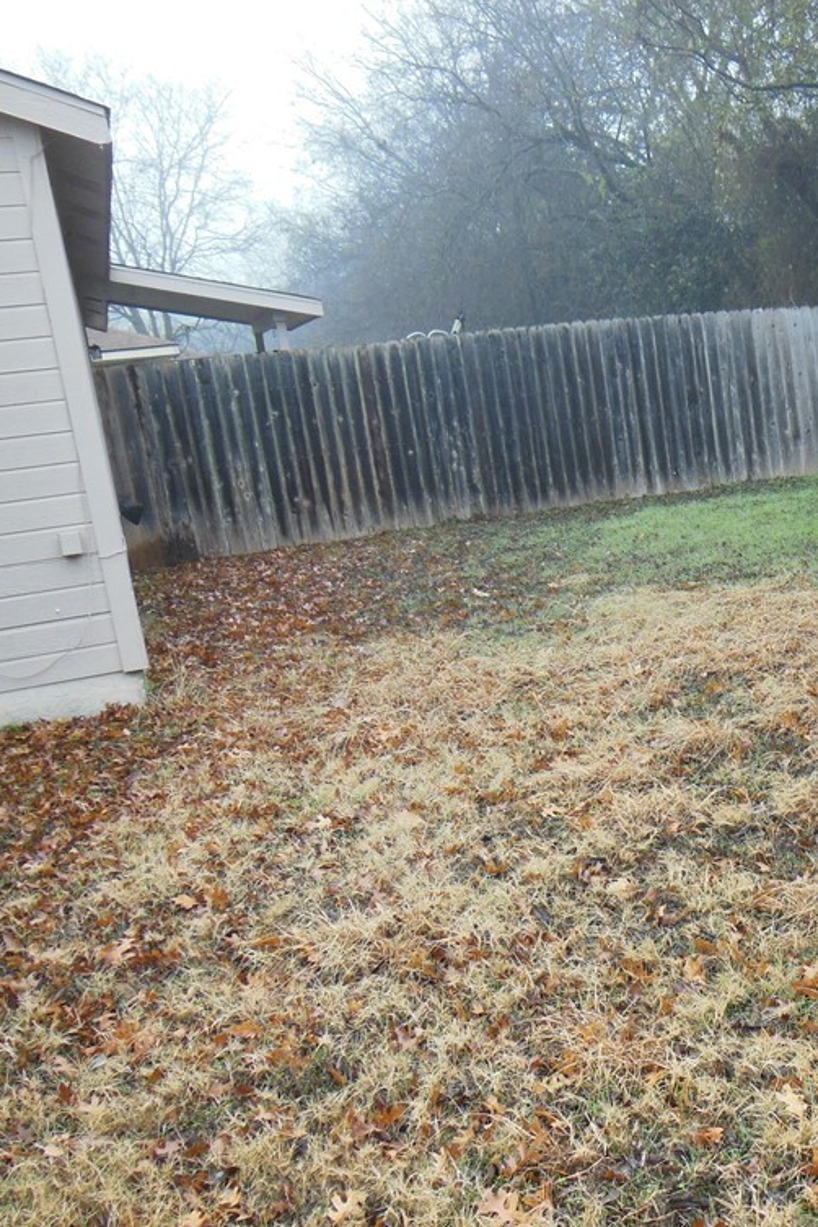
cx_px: 759
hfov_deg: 30.9
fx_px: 1397
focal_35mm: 41
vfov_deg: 47.4
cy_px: 622
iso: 250
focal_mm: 5.2
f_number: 3.7
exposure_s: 1/250
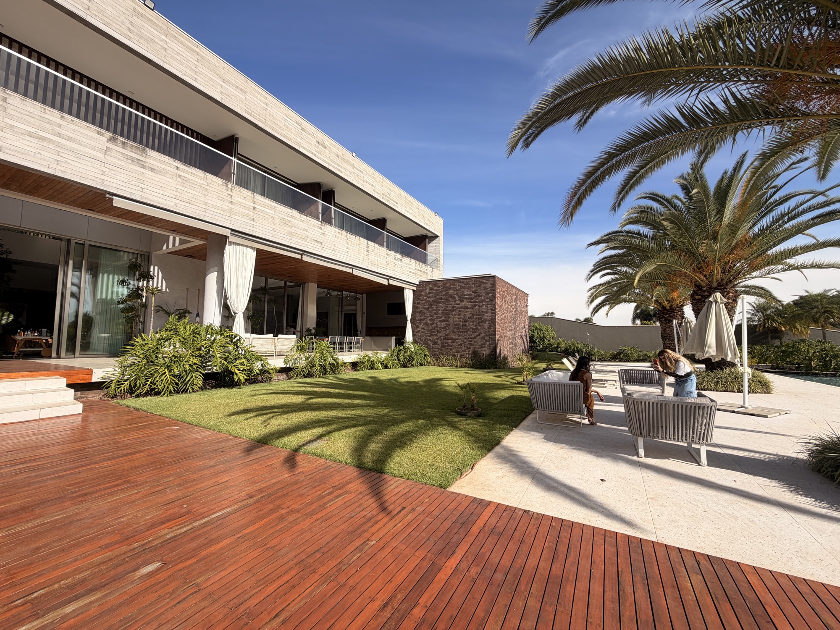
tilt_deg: +3.8
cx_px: 420
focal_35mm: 14
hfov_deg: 102.1
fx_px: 340
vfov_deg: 85.7
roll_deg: -0.2
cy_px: 315
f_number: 2.2
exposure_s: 1/770
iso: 20
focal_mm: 2.22
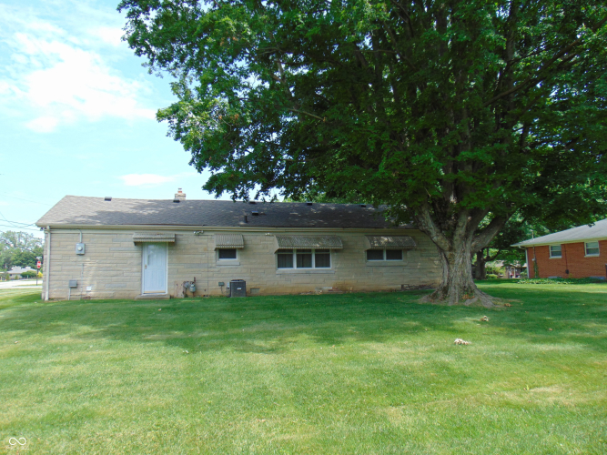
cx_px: 304
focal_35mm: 25
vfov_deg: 54.9
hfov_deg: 69.4
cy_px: 228
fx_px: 438
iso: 80
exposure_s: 1/500
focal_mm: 4.5
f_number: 3
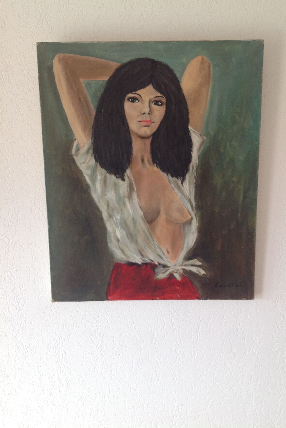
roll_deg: +0.4
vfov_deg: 51.9
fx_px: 441
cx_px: 154
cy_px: 214
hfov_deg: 35.9
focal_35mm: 37
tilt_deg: -4.8
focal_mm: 4.28
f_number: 2.4
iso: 50
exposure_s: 1/24
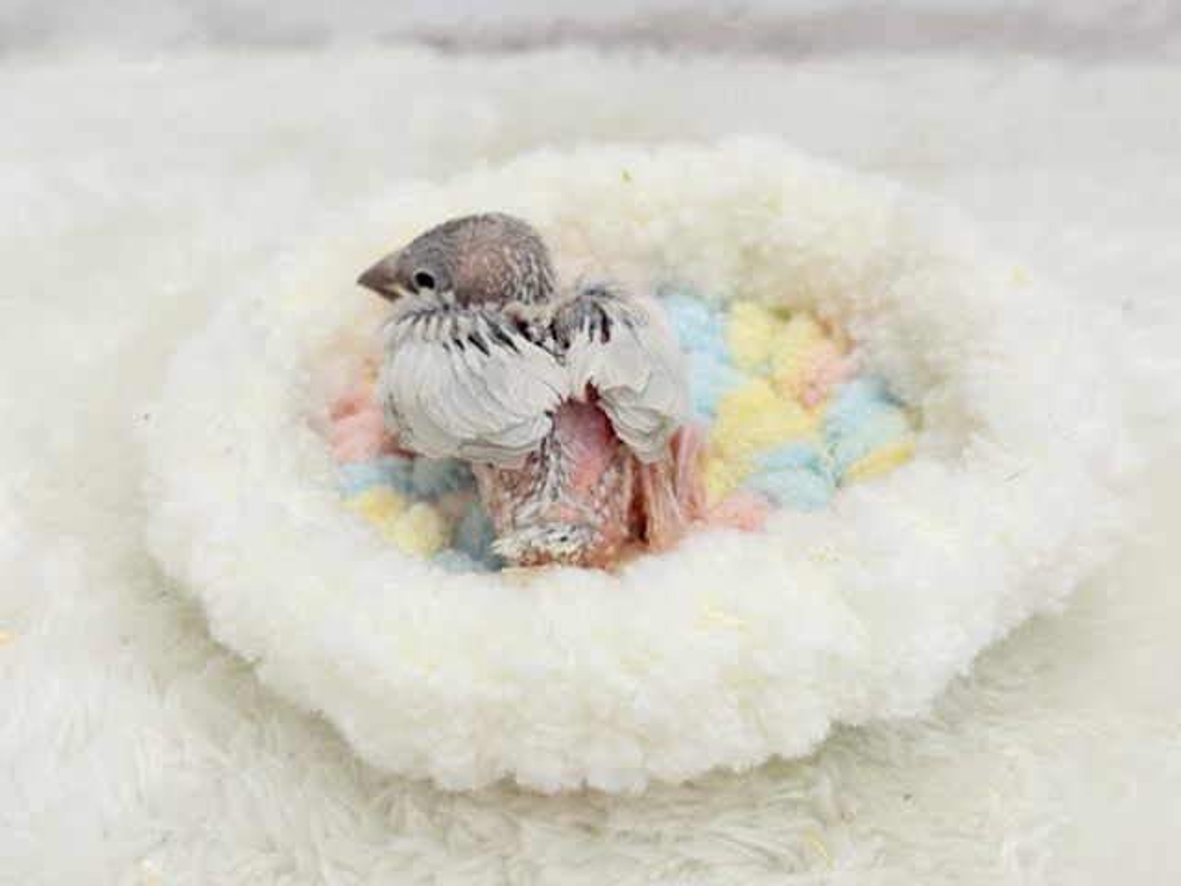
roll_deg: +0.3
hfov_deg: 36.8
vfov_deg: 28.0
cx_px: 590
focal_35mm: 52
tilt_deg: -34.0
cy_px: 443
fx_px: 1774
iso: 50
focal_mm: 5.96
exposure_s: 1/100
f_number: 1.6
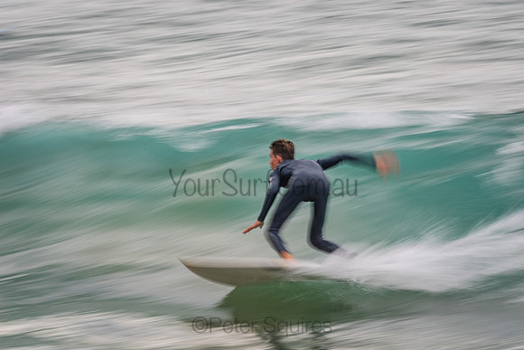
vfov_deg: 3.1
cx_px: 262
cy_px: 175
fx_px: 6406
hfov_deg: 4.7
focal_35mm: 440
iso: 64
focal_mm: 440
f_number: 14
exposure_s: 1/20
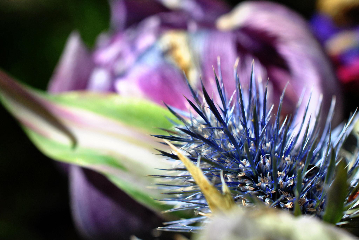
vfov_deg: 22.7
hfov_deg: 33.4
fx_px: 599
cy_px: 120
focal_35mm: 60
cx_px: 180
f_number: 11
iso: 400
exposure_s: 1/500
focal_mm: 40
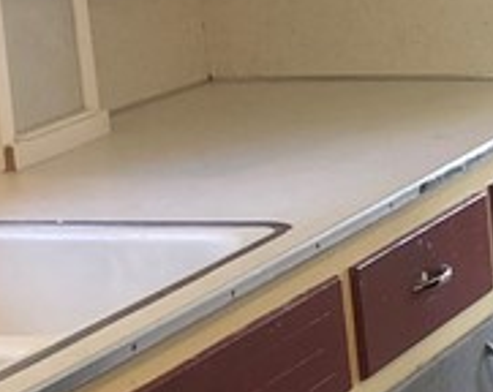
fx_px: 2257
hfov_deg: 10.9
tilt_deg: -12.8
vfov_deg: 9.9
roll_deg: +1.2
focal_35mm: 155
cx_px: 1119
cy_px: 174
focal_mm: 3.99
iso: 40
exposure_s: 1/15
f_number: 1.8
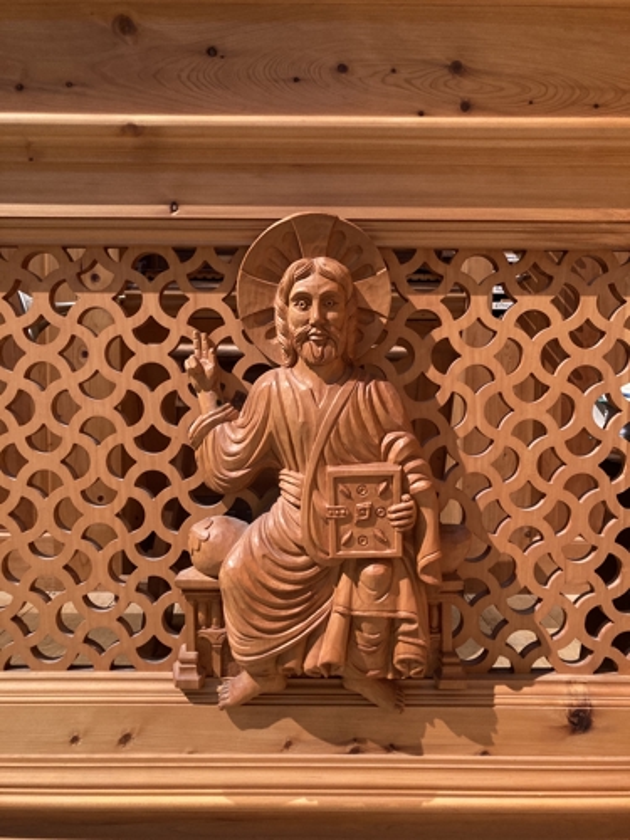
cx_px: 315
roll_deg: +0.3
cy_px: 420
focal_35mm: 28
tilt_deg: -1.8
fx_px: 679
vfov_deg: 63.4
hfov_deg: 49.7
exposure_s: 1/25
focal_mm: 3.99
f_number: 1.8
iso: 320
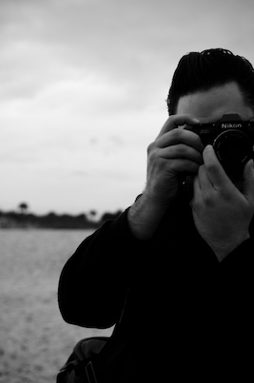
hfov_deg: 23.1
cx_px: 136
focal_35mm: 59
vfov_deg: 34.2
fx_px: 622
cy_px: 210
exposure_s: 1/100
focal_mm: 35
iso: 450
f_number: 2.8
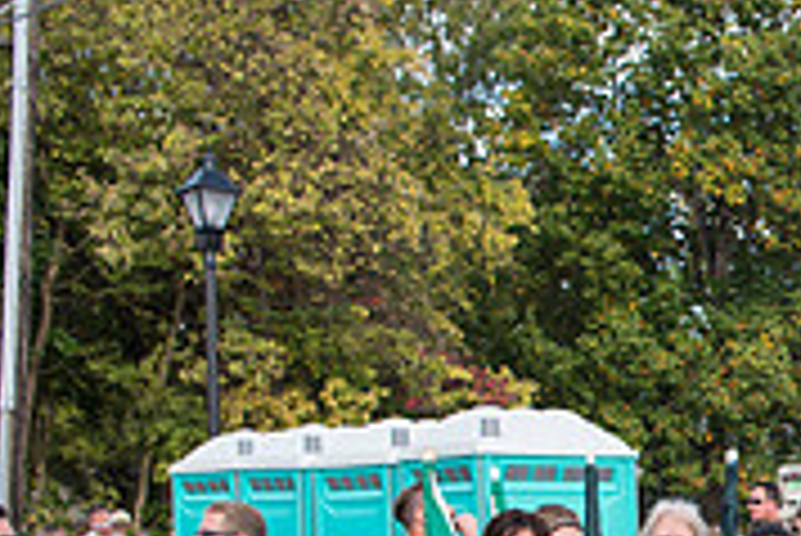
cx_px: 1220
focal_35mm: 78
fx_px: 1737
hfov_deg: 21.5
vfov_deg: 16.4
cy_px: 723
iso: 250
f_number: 4.5
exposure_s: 1/500
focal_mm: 24
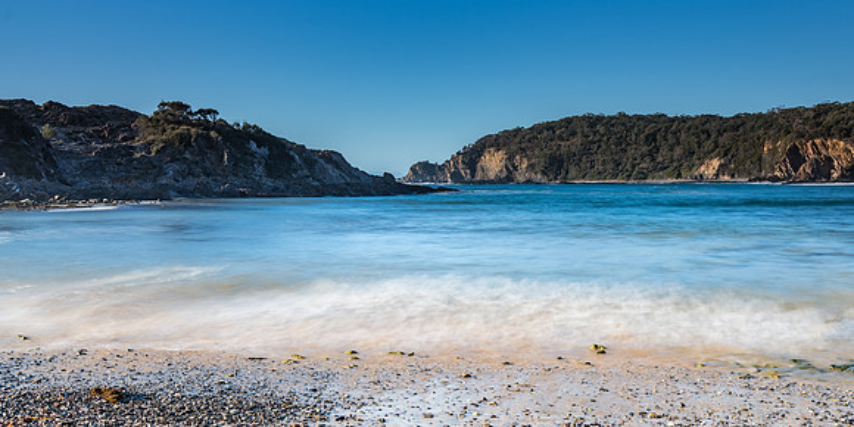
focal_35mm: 40
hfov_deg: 51.3
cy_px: 223
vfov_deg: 27.0
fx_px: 888
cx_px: 467
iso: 31
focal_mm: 34
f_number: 8
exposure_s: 3
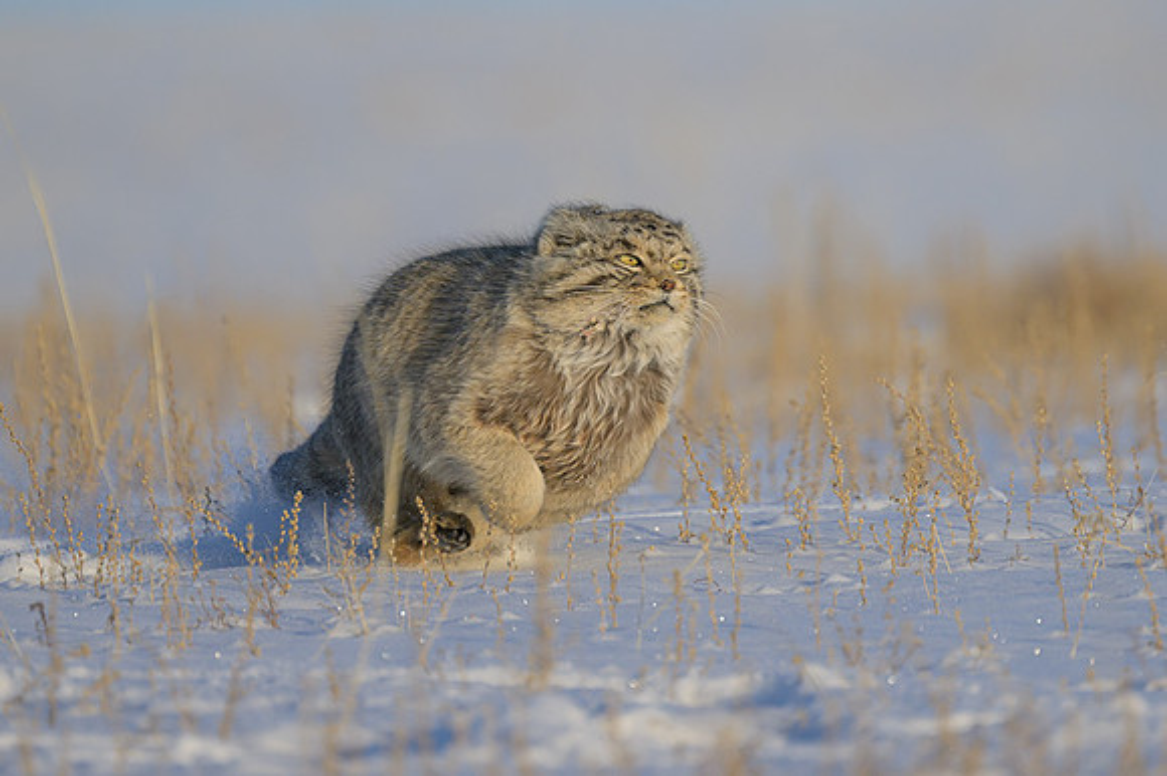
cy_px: 189
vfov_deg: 2.1
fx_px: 21377
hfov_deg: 3.1
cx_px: 640
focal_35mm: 660
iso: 400
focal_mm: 400
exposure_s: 1/2500
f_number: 5.6
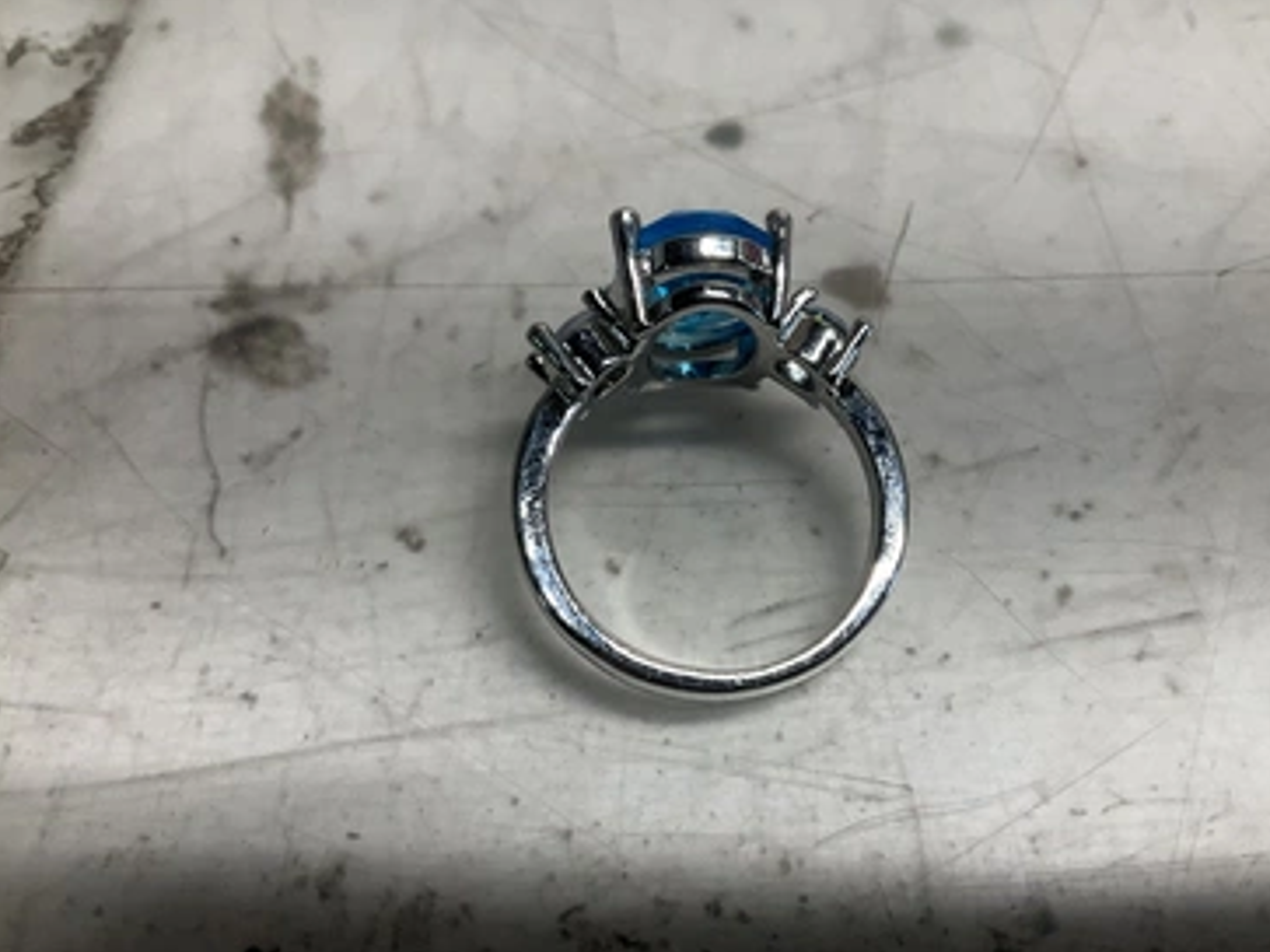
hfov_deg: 56.8
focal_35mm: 32
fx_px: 1174
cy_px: 455
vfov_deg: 44.1
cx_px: 682
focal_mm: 3
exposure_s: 1/120
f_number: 1.8
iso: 50
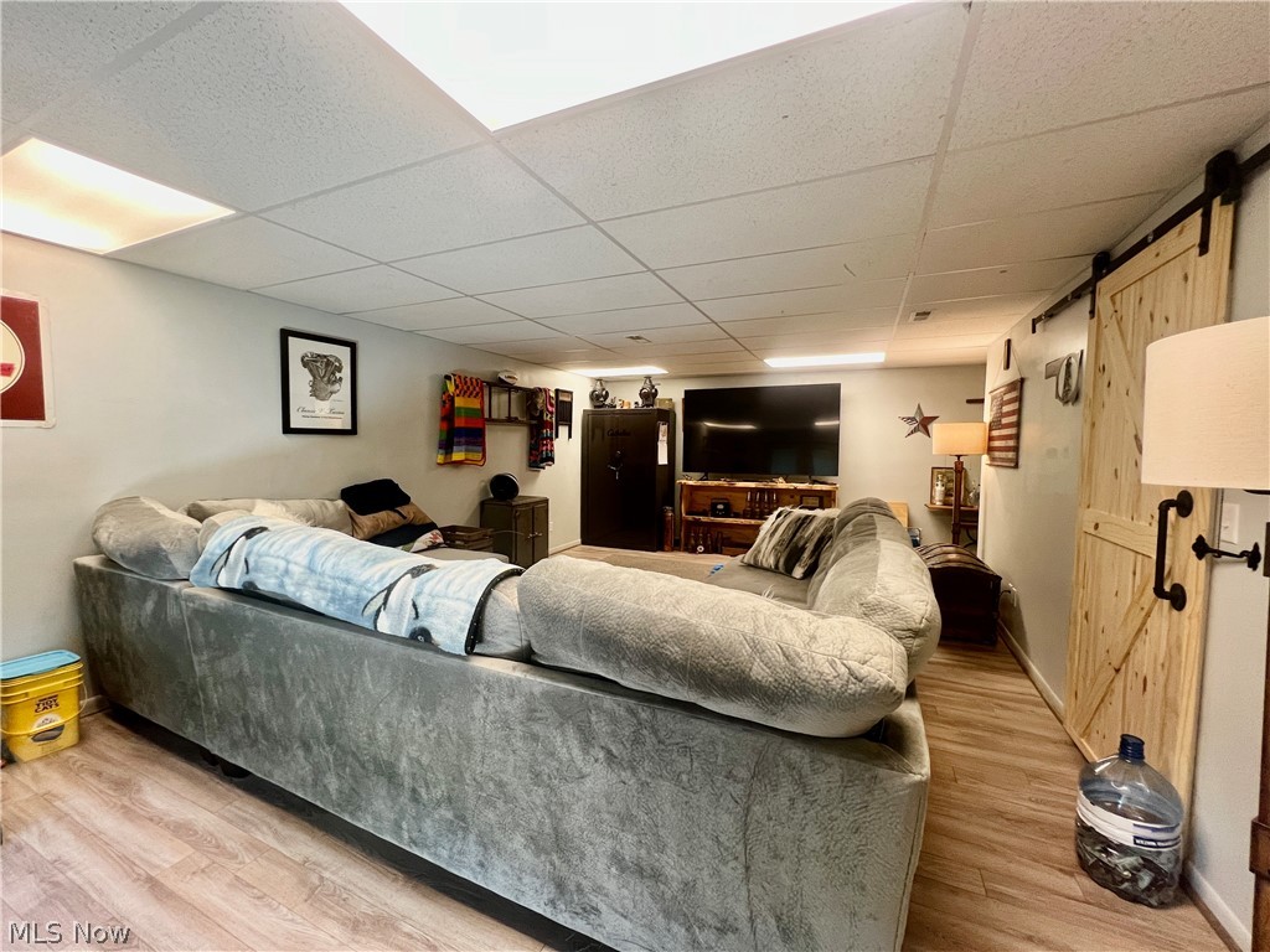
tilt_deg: -3.9
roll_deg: -0.6
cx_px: 635
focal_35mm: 13
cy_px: 476
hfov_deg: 106.2
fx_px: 477
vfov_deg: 89.9
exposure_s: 1/57
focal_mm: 1.57
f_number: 1.8
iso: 160
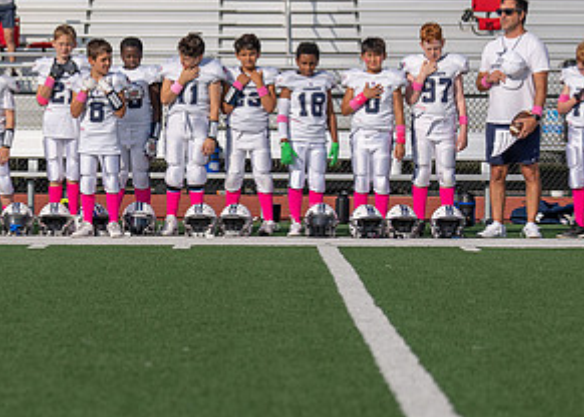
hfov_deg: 11.1
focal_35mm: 181
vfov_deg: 8.0
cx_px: 136
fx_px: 3003
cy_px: 199
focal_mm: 70
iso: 100
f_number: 2.8
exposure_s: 1/4000
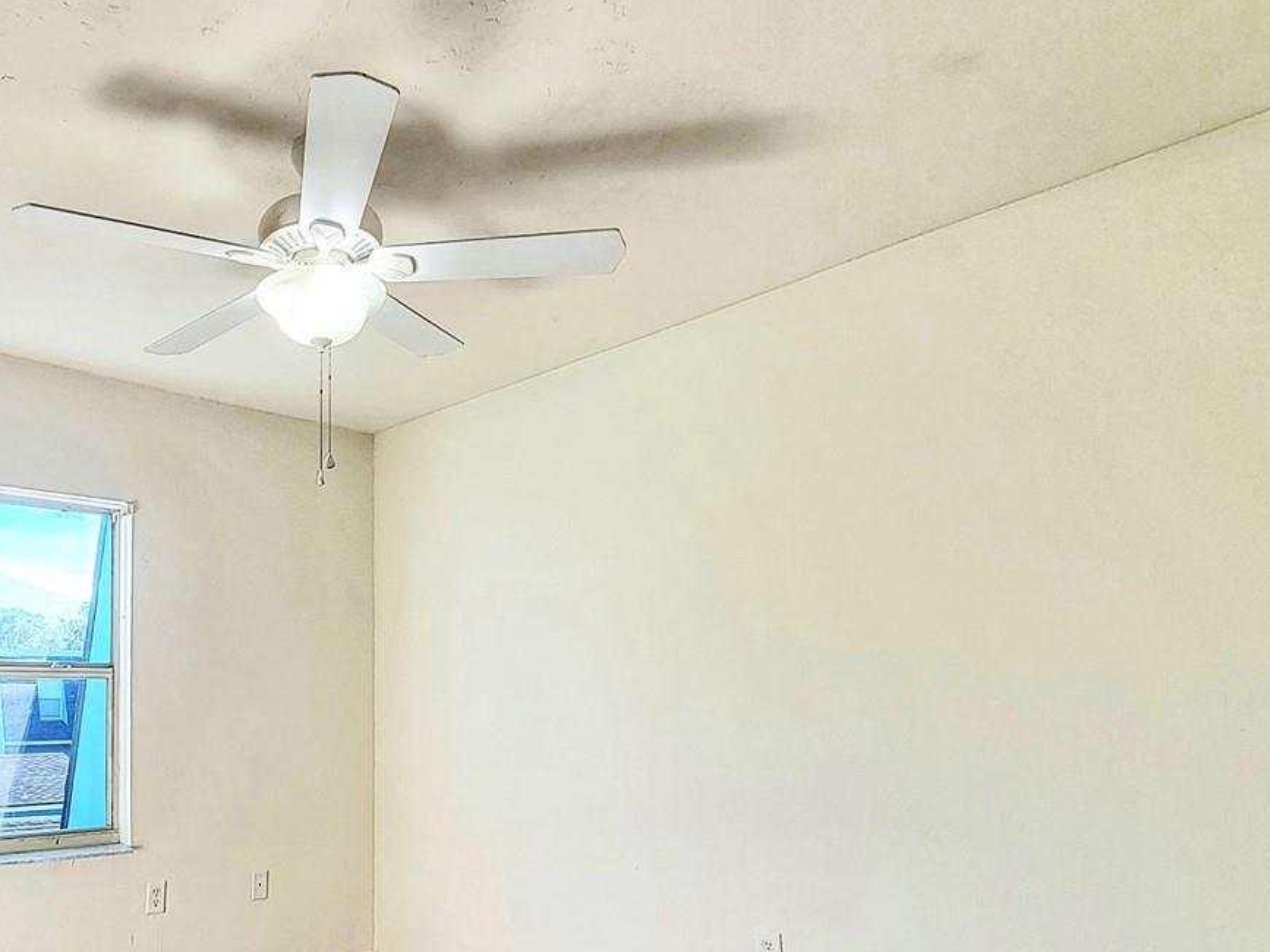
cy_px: 753
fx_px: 880
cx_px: 327
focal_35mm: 24
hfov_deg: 67.3
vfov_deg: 53.3
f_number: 2.2
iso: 50
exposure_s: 1/179
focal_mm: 2.2
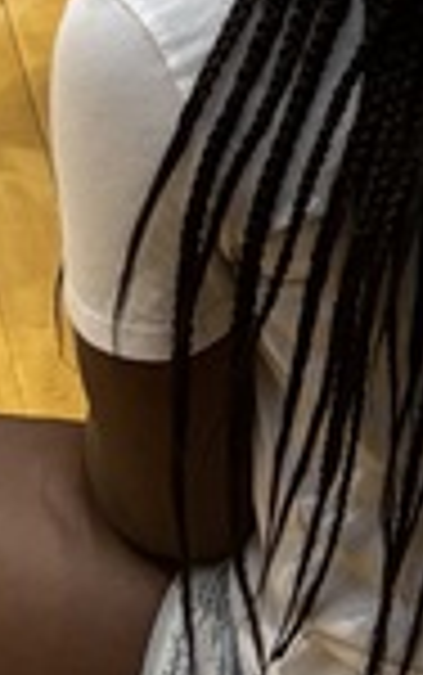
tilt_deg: -10.9
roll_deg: -3.7
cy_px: -1174
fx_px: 3461
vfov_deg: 9.4
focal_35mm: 188
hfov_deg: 6.9
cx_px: 576
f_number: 1.6
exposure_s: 1/120
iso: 125
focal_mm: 5.96
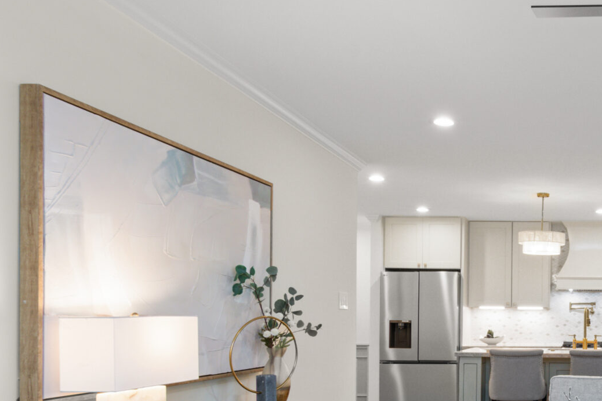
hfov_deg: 45.3
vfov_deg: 34.9
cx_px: 578
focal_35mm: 37
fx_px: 619
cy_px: 315
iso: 320
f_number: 11
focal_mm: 10
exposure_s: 1/2
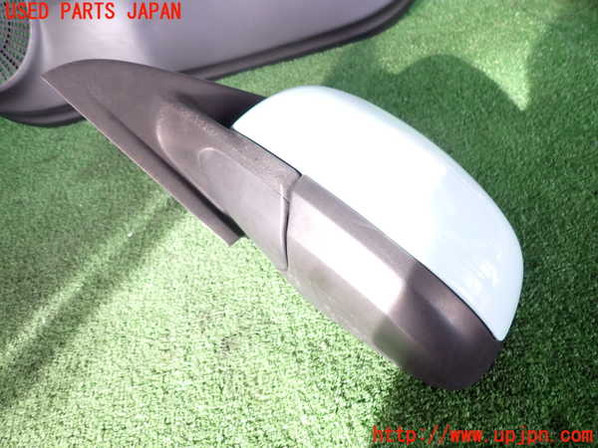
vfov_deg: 54.9
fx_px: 432
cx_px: 299
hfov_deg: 69.4
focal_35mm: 25
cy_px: 224
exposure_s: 1/60
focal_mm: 4.5
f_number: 2
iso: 125
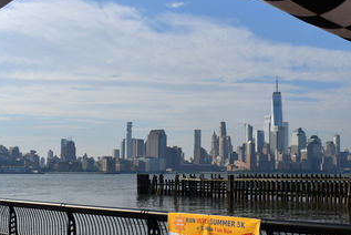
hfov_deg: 37.6
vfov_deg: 26.0
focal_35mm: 52
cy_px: 136
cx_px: 240
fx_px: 507
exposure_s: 1/2000
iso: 360
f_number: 8
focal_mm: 20
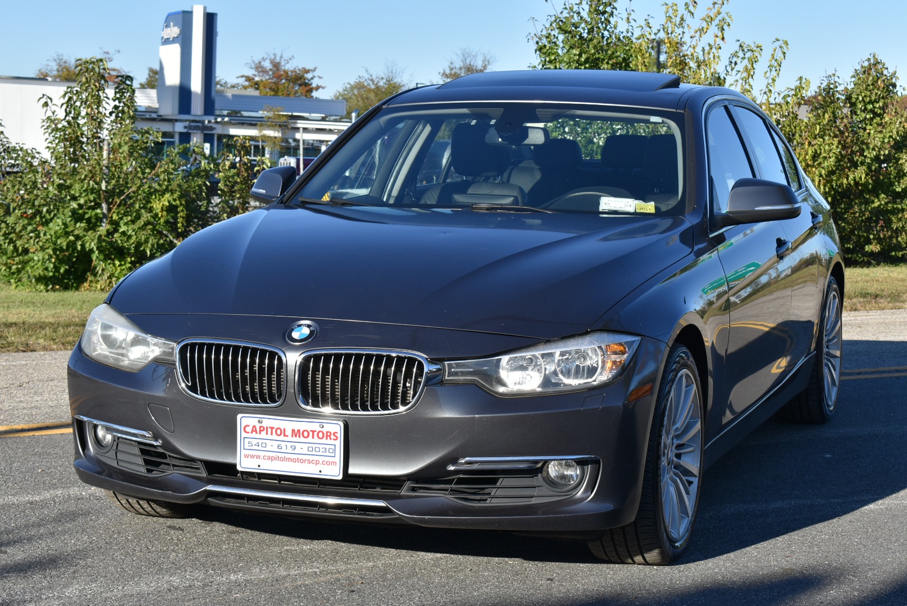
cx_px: 454
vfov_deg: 19.0
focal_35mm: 72
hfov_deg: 28.1
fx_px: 1815
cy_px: 303
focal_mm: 48
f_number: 9
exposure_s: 1/320
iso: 200
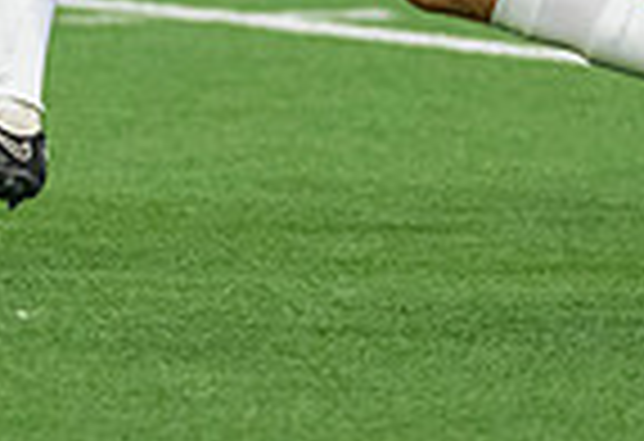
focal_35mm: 1005
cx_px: 327
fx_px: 18133
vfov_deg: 1.4
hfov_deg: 2.0
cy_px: -262
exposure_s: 1/1250
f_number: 2.8
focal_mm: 200
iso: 5000
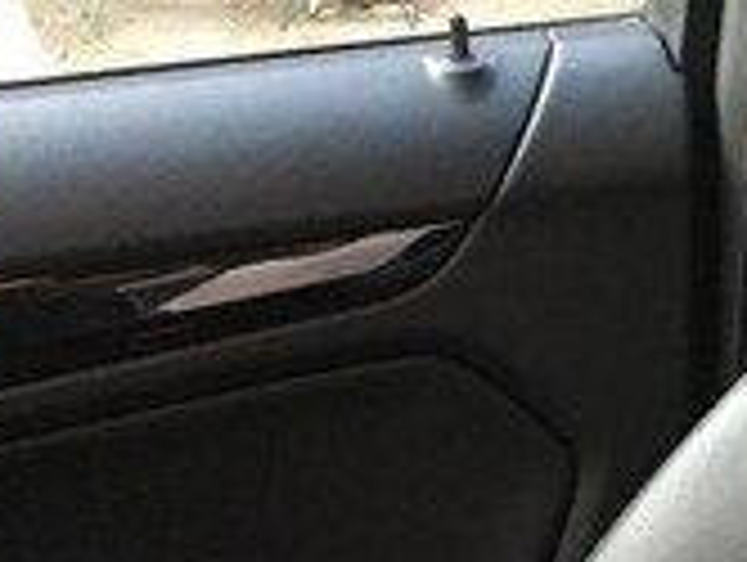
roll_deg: +0.7
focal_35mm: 115
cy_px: 465
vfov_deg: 12.8
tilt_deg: -16.5
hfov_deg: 15.2
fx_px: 2485
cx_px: 1274
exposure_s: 1/17
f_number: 2.2
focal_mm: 4.15
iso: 200
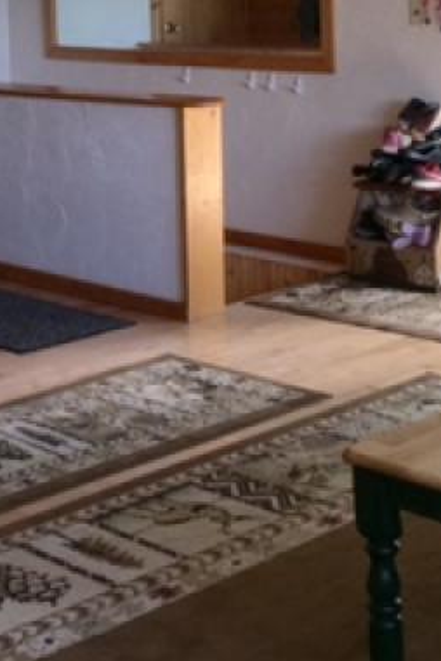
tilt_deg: -7.5
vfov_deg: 24.5
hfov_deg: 16.6
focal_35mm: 81
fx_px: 1488
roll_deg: +1.5
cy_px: 108
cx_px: 23
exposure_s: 1/51
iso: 32
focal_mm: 4.15
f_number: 2.2
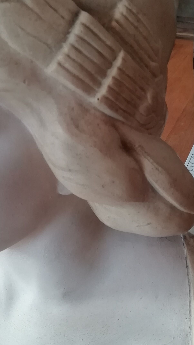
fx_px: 503
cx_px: 84
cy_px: 206
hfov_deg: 21.8
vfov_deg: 37.7
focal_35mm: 55
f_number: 2.2
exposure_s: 1/33.3
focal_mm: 3.46
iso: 80
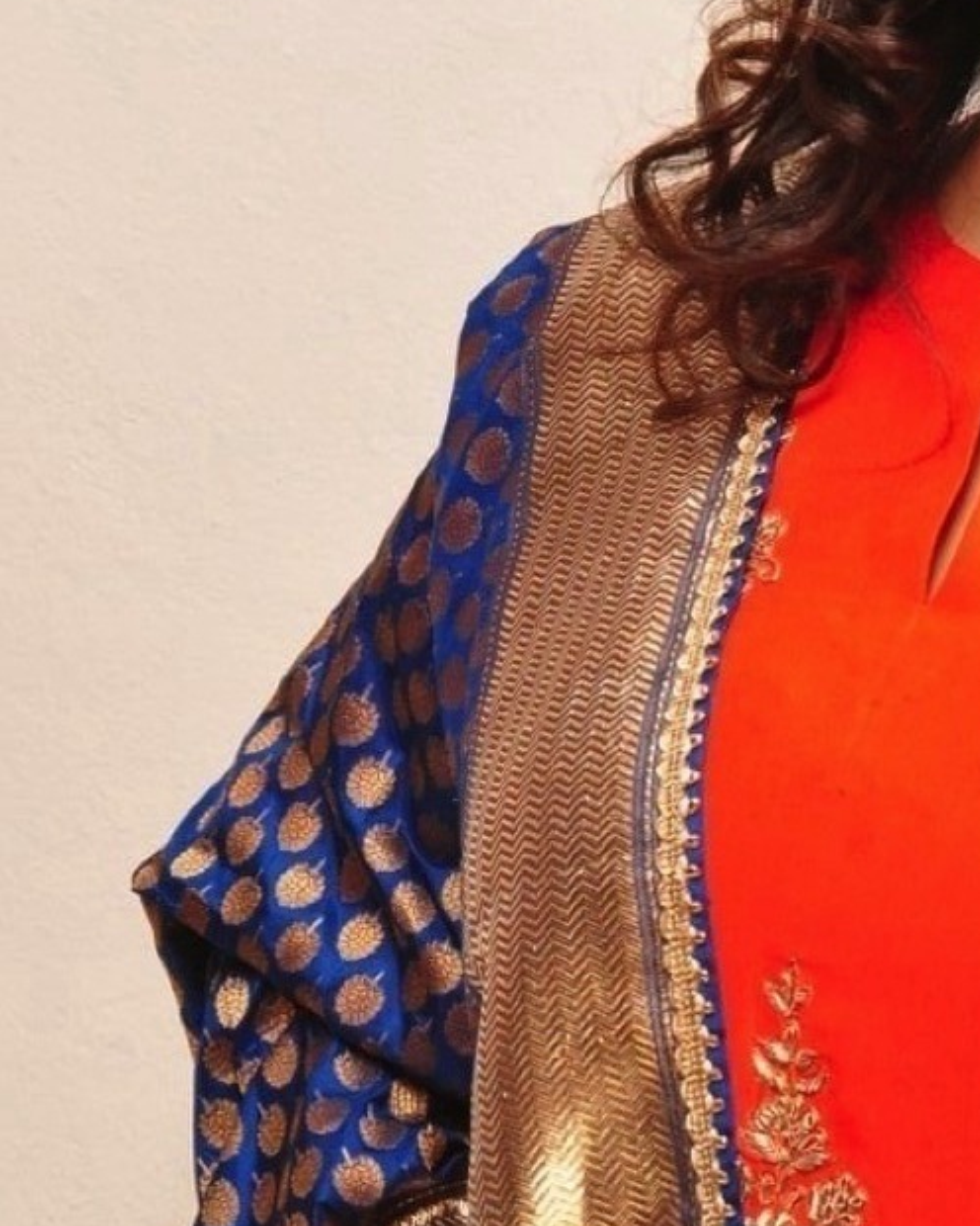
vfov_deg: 13.4
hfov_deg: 10.6
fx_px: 5198
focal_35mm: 143
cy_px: 854
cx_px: 1184
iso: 1600
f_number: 10
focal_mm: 35
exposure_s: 1/125
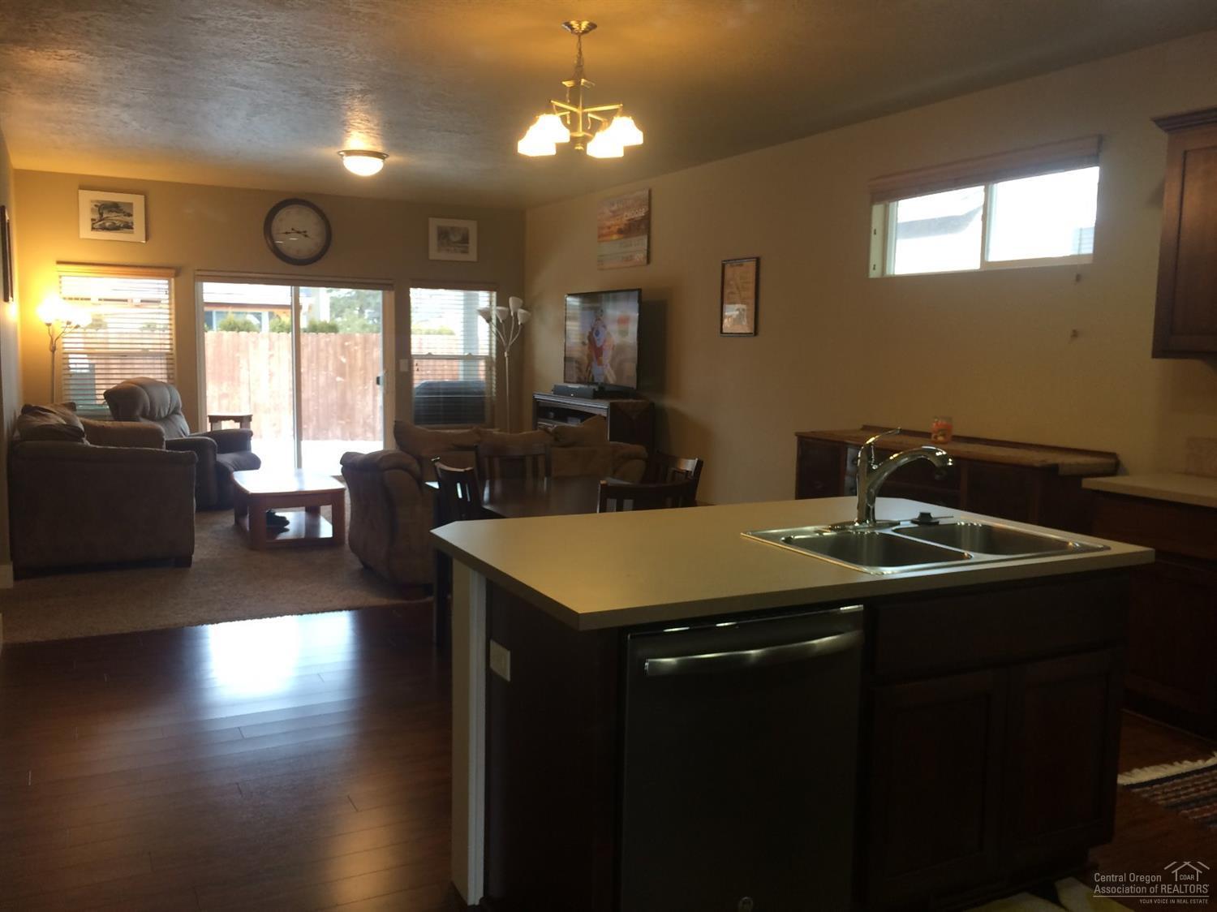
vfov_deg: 48.2
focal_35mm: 29
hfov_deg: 61.7
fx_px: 1019
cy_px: 456
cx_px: 608
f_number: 2.2
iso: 50
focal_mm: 4.15
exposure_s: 1/30
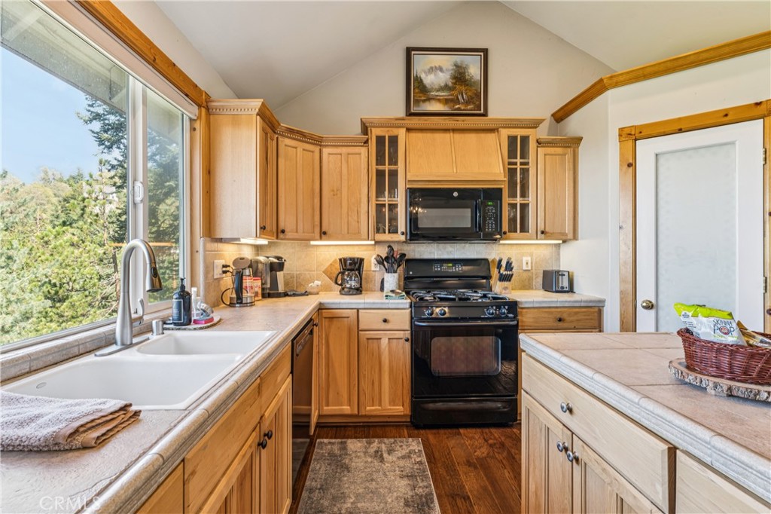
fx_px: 360
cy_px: 257
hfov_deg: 94.0
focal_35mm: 17
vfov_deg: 71.0
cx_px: 386
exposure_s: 1/1.67
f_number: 13
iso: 100
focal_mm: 16.8
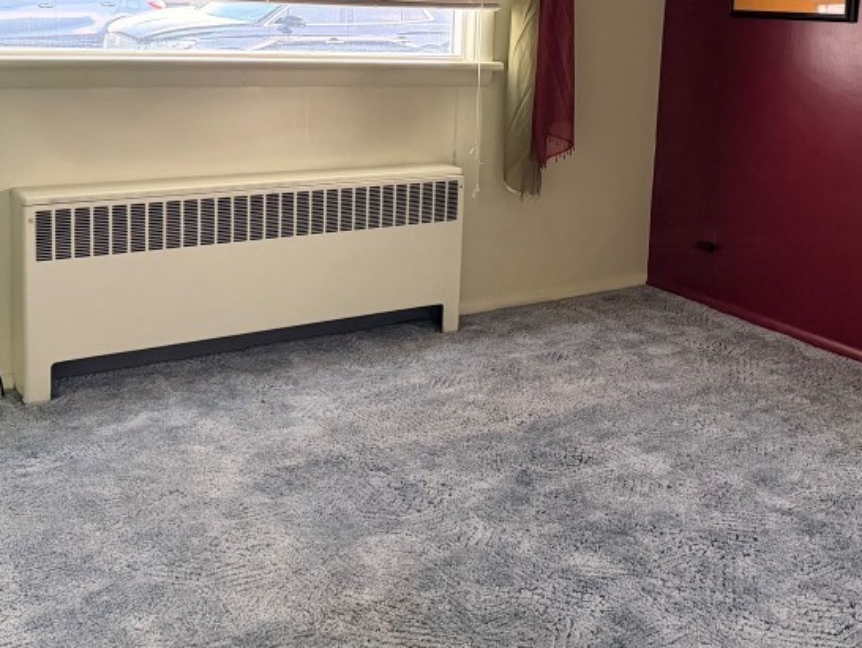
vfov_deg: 31.5
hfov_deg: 41.7
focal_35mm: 45
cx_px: 543
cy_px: 142
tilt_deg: -7.9
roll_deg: -2.8
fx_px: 1121
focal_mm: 6.76
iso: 800
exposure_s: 1/60
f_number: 1.78
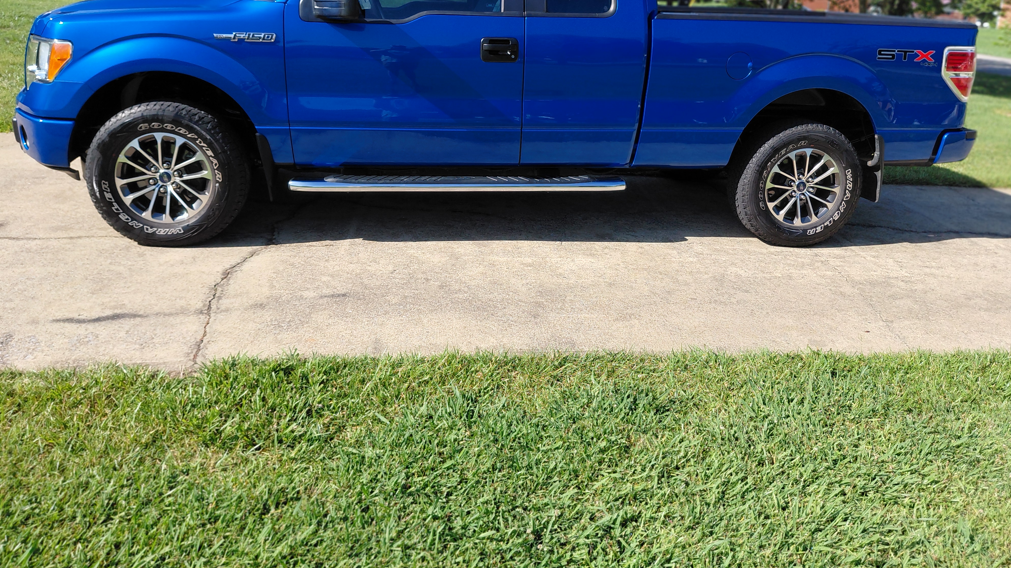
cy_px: 179
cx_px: 511
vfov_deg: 40.8
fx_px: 751
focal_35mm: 28
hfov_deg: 67.9
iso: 50
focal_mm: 4.69
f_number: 1.8
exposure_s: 1/1226
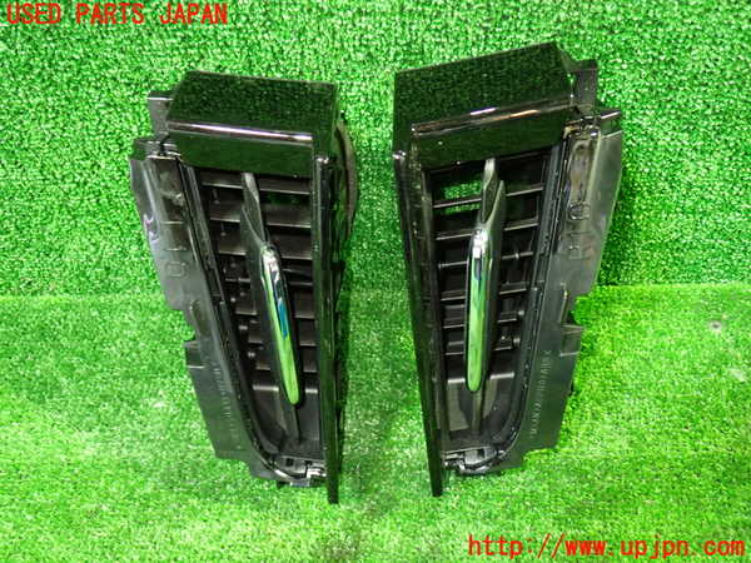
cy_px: 282
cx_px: 376
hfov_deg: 60.0
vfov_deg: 46.8
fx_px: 651
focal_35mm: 30
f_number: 2.3
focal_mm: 5.4
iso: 800
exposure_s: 1/20
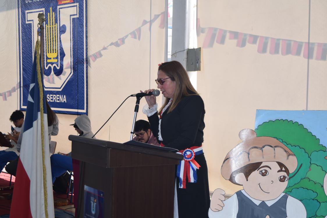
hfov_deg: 33.4
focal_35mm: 60
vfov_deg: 22.6
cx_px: 164
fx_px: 545
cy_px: 109
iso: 100
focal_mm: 40
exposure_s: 1/125
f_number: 5.6
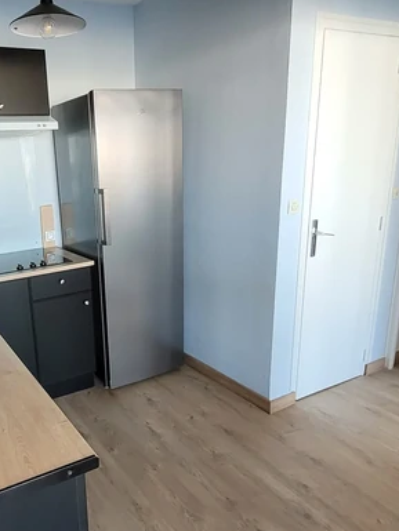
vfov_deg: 65.3
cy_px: 281
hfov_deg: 49.1
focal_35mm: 27
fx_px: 415
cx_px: 94
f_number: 2.2
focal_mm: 1.74
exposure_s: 1/50
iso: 160
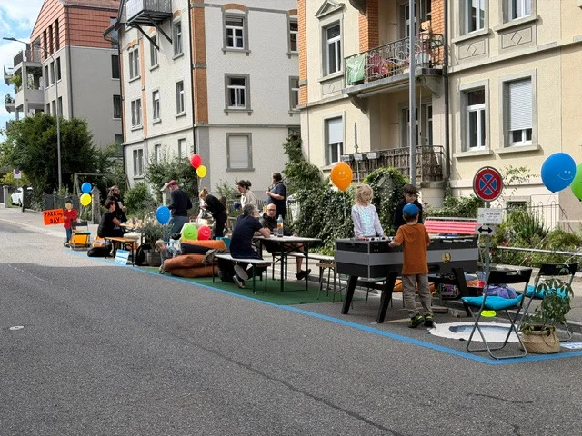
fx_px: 807
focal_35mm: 48
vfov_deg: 30.3
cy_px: 218
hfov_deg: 39.7
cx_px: 291
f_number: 1.78
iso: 64
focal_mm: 6.76
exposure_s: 1/1931
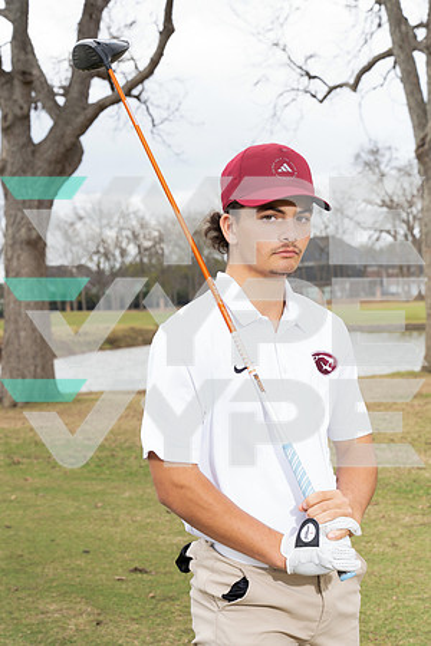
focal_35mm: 66
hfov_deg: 20.6
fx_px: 1185
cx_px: 216
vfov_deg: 30.5
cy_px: 323
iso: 400
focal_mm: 66
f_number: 8
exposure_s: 1/250
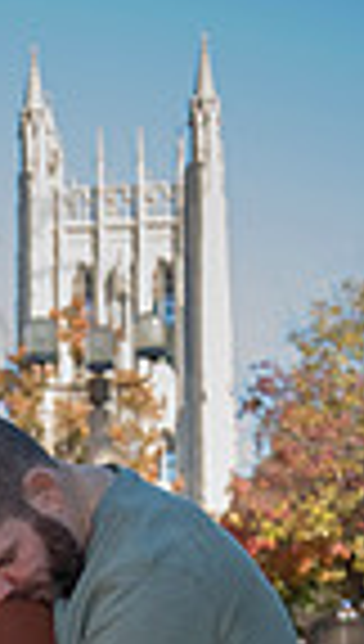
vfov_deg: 13.2
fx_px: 2697
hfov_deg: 7.7
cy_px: 779
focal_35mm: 158
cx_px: -72
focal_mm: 48
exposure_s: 1/640
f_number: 4.2
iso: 640
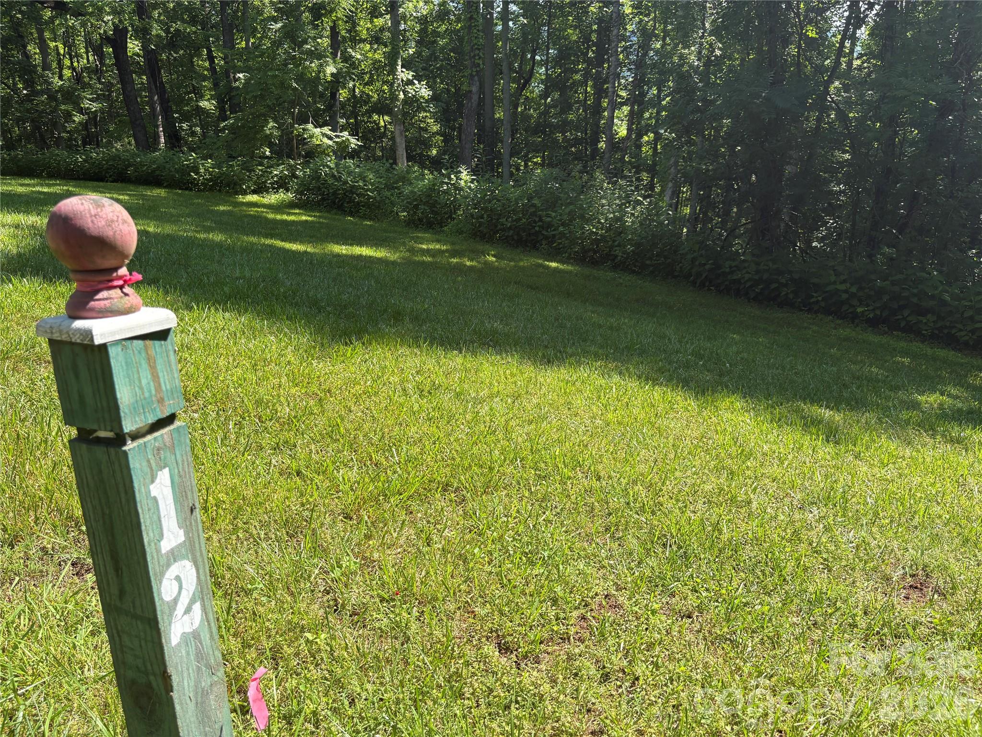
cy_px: 368
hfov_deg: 67.3
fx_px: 738
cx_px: 491
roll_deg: -0.6
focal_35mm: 26
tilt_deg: -18.5
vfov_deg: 53.1
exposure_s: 1/987
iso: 50
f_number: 1.6
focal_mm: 5.96
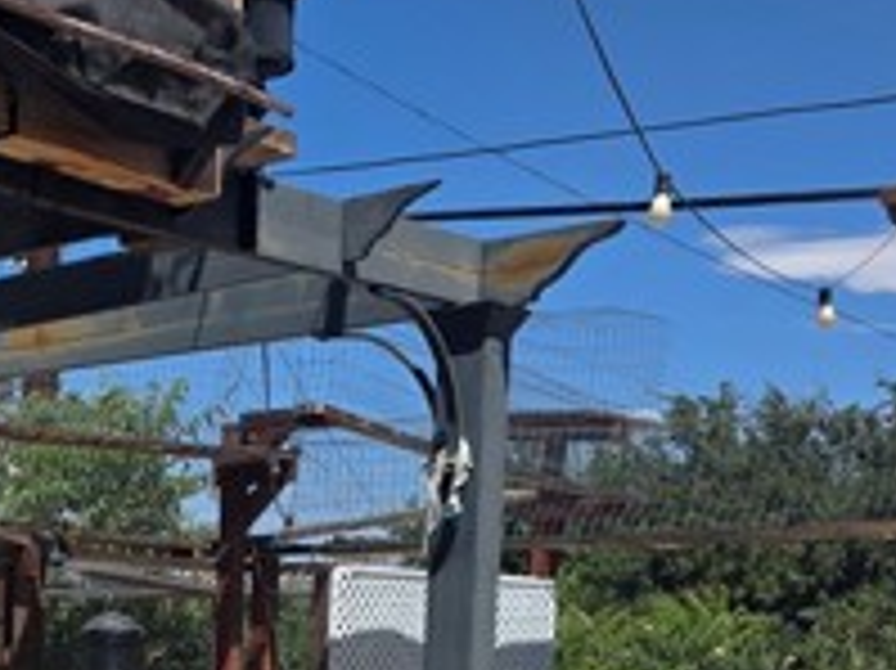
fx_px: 1914
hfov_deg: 25.1
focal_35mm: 74
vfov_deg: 18.1
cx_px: 9
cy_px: 940
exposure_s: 1/7626
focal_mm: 6.3
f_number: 1.7
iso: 80
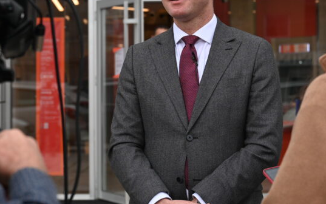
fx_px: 933
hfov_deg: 19.8
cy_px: 48
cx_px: 135
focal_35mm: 105
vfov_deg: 12.4
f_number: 4.5
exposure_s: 1/200
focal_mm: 54
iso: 180
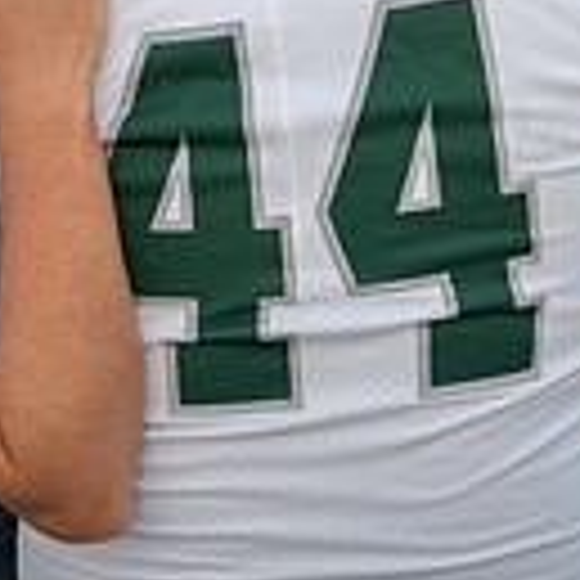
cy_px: 109
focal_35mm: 301
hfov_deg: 5.8
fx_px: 5706
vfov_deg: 5.8
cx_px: -36
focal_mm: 70
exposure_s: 1/320
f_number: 2.8
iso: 640
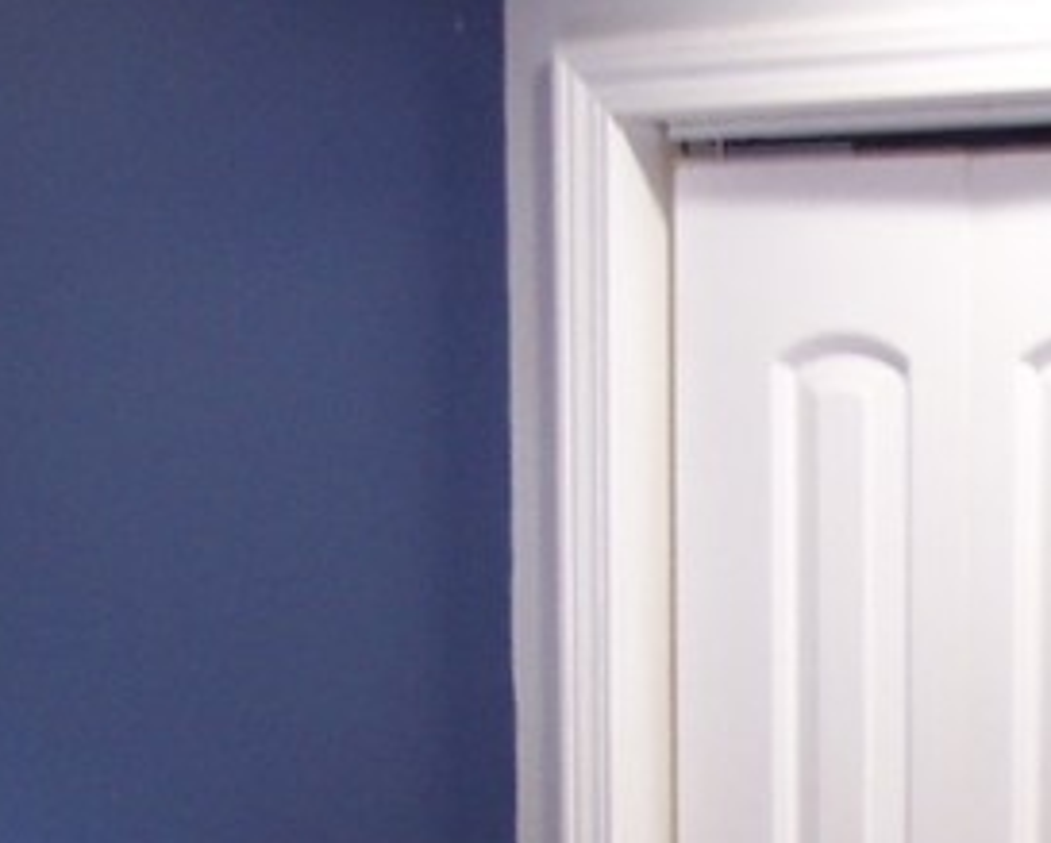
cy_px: 1286
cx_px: 1405
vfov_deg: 10.7
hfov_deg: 13.3
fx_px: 4328
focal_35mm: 139
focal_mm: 8
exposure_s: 1/30
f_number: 2.8
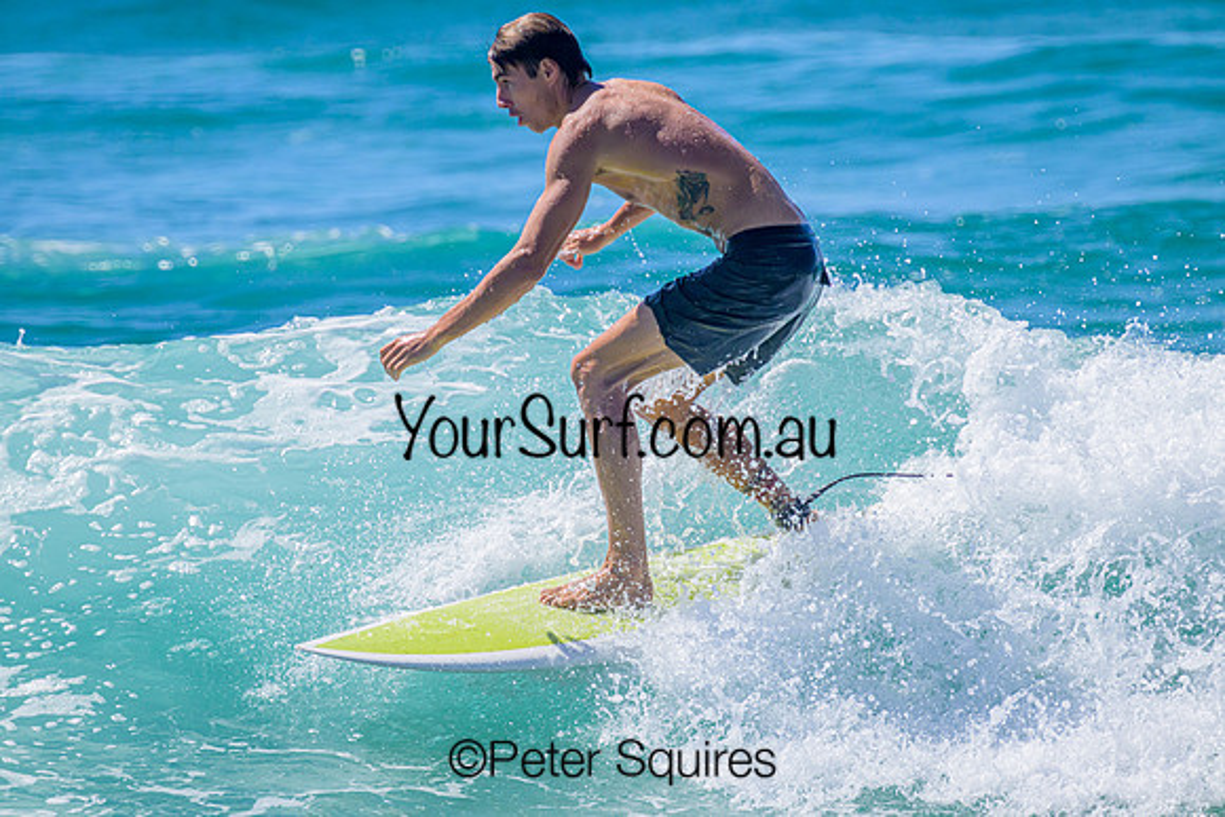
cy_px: 408
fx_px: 27227
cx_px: 612
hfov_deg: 2.6
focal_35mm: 800
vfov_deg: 1.7
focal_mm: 800
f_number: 11
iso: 800
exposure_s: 1/2000
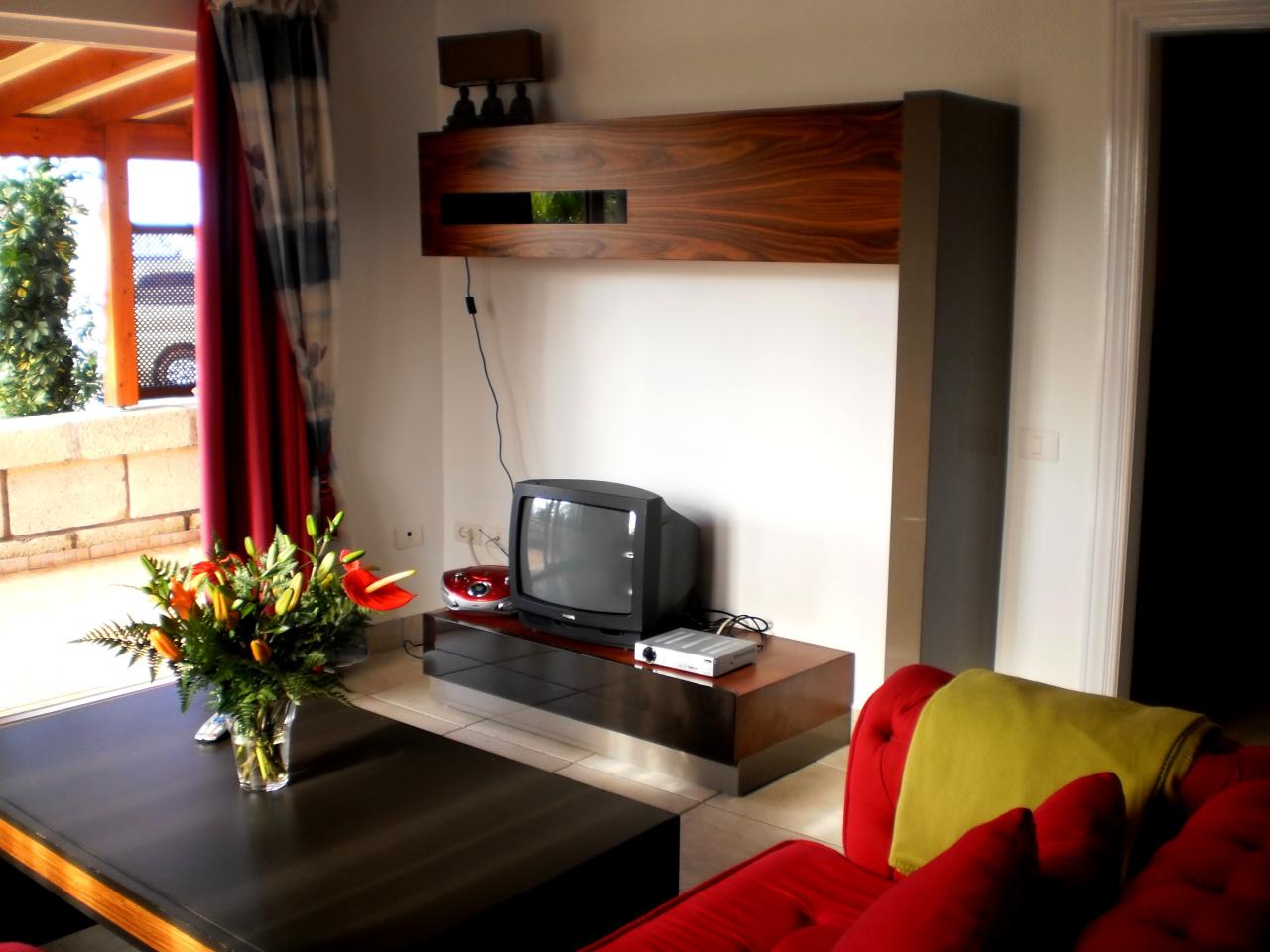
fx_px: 1321
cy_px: 476
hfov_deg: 51.4
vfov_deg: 39.7
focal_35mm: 36
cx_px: 635
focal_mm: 6.3
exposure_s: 1/40
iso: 100
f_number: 3.1
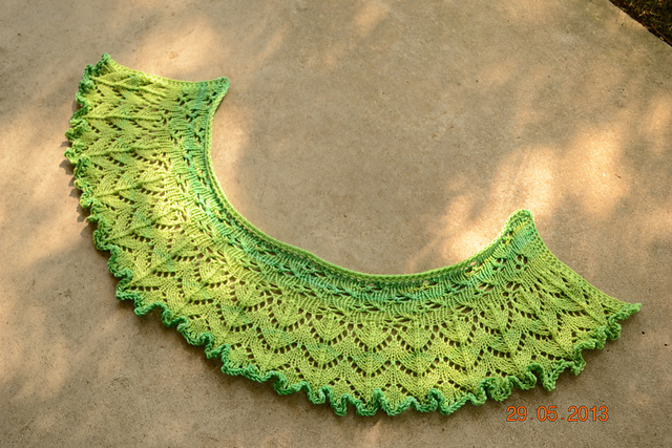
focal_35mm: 48
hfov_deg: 41.1
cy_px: 224
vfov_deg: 28.1
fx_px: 896
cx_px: 336
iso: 200
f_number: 4.8
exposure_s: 1/125
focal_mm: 32
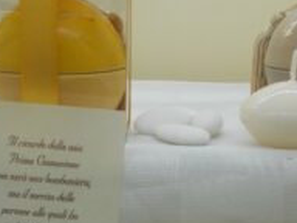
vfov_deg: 18.7
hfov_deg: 25.0
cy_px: 188
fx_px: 669
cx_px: 178
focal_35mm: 78
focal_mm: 5.3
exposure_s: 1/200
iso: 80
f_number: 3.4
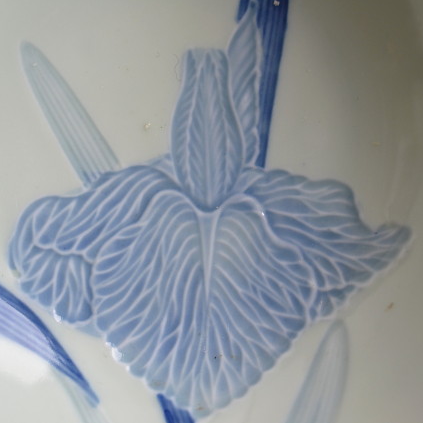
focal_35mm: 54
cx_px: 208
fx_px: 747
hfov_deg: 31.6
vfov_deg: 31.6
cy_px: 211
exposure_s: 1/100
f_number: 5
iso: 400
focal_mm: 28
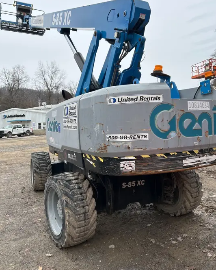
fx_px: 224
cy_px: 123
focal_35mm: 28
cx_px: 107
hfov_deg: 51.6
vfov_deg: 62.1
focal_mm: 5.7
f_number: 1.5
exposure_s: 1/949
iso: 50
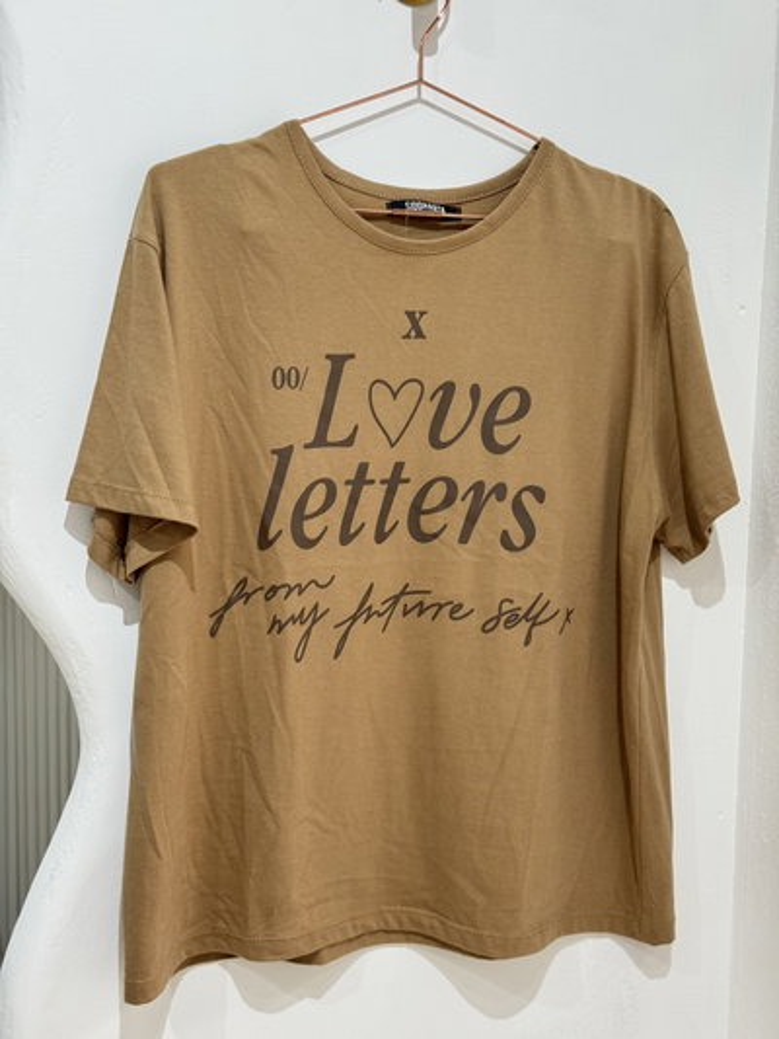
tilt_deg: -8.3
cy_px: 520
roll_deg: +0.2
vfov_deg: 39.6
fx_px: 1440
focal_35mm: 48
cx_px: 390
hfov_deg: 30.3
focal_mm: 6.76
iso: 80
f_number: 1.78
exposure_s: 1/50
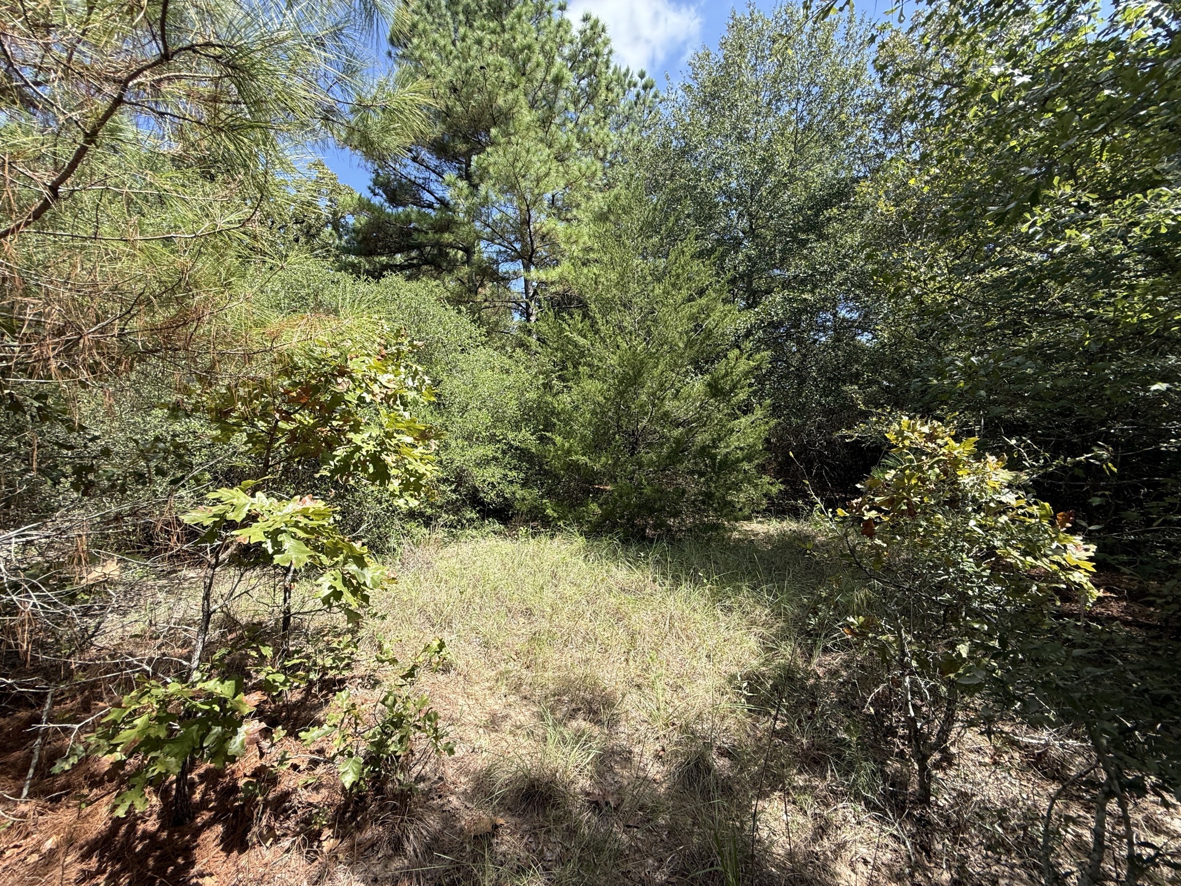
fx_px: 478
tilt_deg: +4.3
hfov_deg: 102.1
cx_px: 590
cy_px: 443
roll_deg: +0.0
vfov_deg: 85.7
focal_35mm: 14
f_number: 2.2
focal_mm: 2.22
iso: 50
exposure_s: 1/554
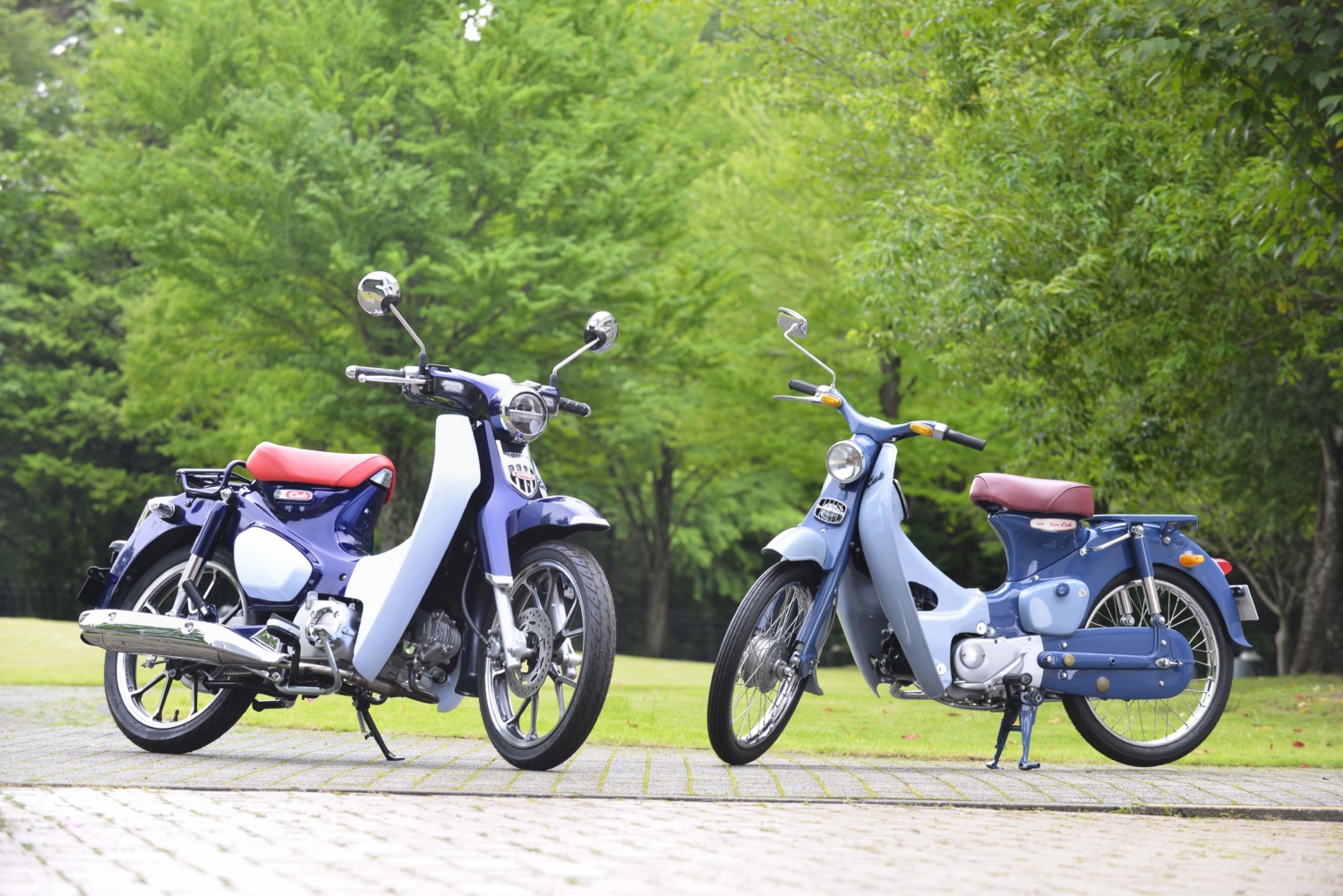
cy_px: 448
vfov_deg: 11.0
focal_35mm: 125
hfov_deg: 16.4
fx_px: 4664
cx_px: 672
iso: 640
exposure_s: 1/60
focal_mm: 125
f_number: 8
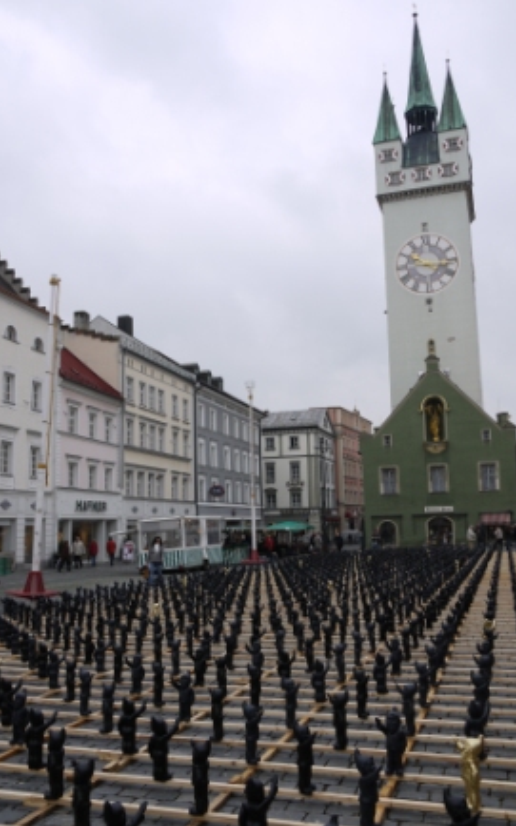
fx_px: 788
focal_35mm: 35
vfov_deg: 55.3
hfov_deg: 36.3
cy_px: 423
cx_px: 251
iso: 100
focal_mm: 16
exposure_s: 1/250
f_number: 5.6
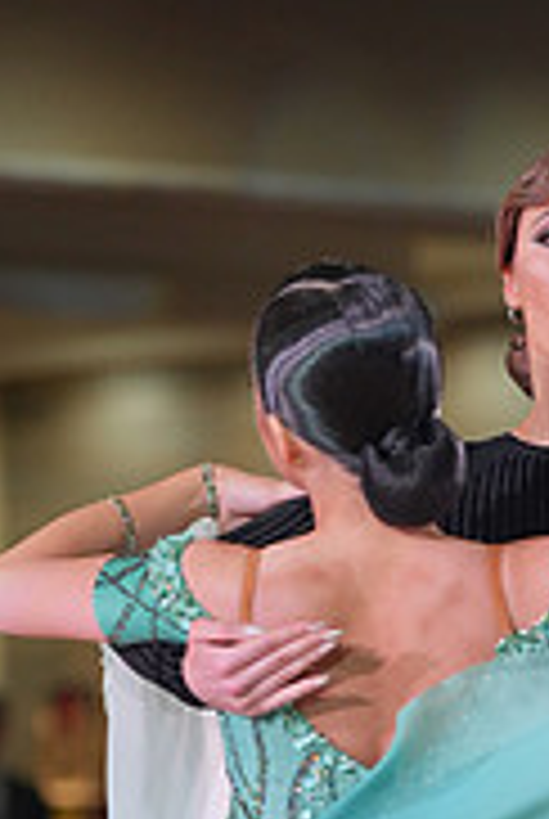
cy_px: 1048
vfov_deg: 5.8
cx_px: 578
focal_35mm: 353
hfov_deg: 3.9
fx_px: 8044
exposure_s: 1/400
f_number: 2.8
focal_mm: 111
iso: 800
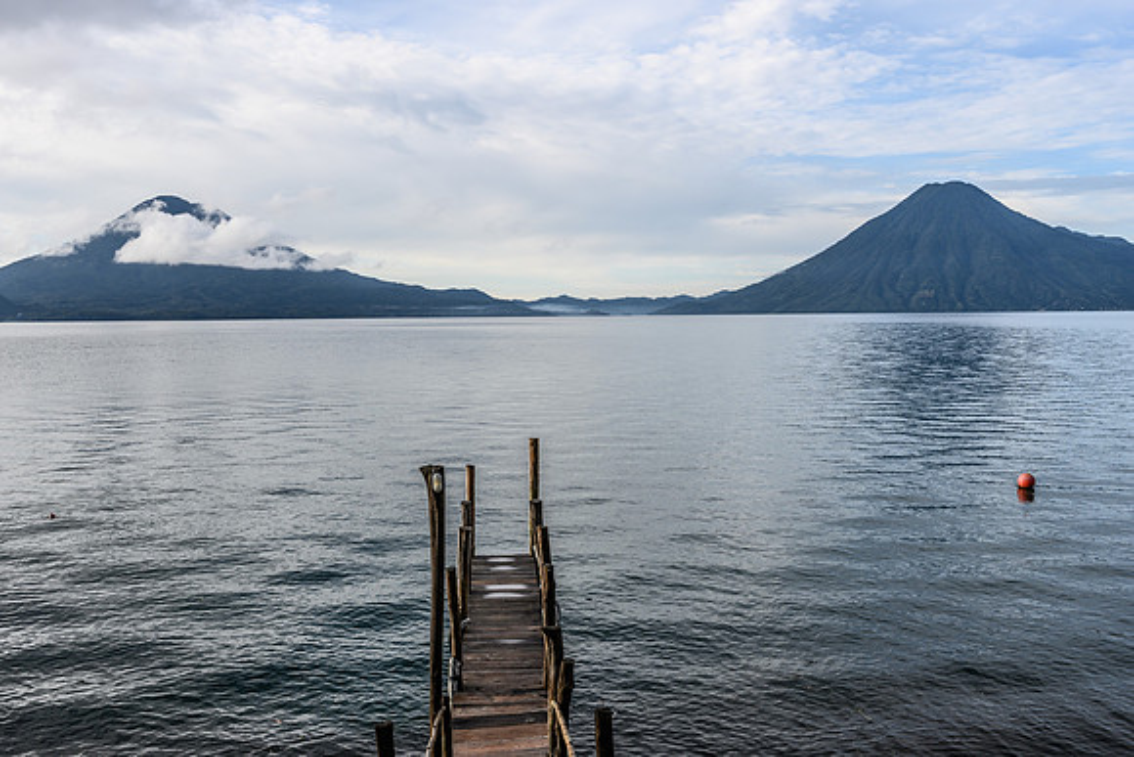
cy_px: 378
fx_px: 907
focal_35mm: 29
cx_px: 567
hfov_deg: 64.0
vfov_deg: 45.3
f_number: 11
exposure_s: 1/125
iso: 125
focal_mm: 27.5
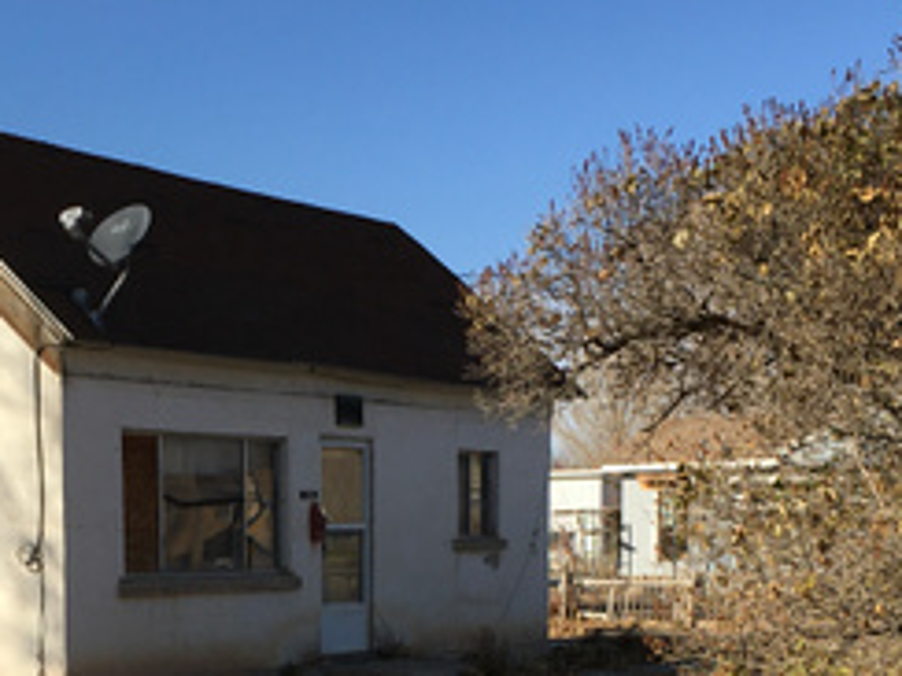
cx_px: 174
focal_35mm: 76
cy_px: 735
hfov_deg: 25.2
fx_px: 1980
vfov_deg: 18.7
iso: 25
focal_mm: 4.15
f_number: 2.2
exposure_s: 1/1538
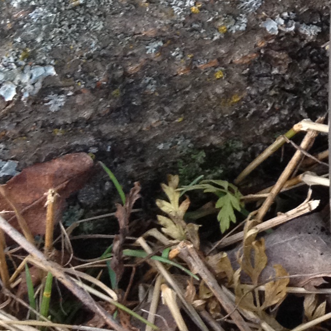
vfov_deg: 11.3
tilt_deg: -33.8
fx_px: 1601
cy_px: -179
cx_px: 551
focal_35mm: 148
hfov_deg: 11.2
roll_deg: -4.0
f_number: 2.4
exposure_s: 1/20
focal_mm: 4.28
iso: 125
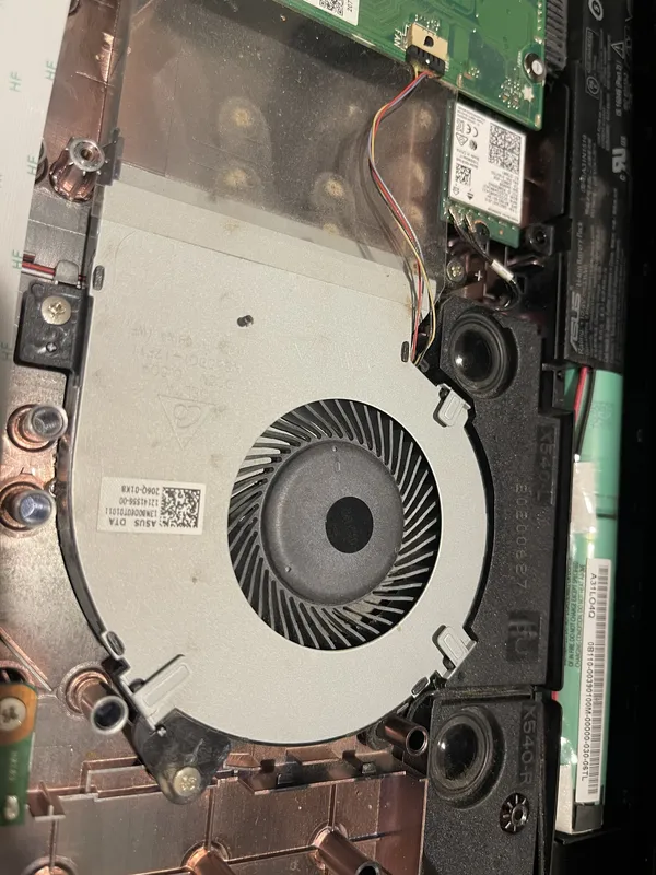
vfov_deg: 67.3
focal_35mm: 26
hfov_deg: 53.1
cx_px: 328
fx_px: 657
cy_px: 438
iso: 200
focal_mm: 5.1
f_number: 1.6
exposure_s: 1/60
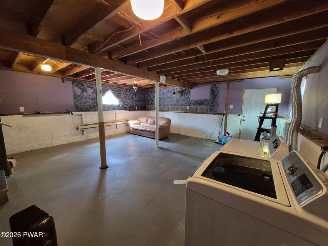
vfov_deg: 89.9
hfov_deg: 106.2
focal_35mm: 13
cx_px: 164
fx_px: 123
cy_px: 123
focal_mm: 1.74
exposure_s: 1/60
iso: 1250
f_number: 2.2
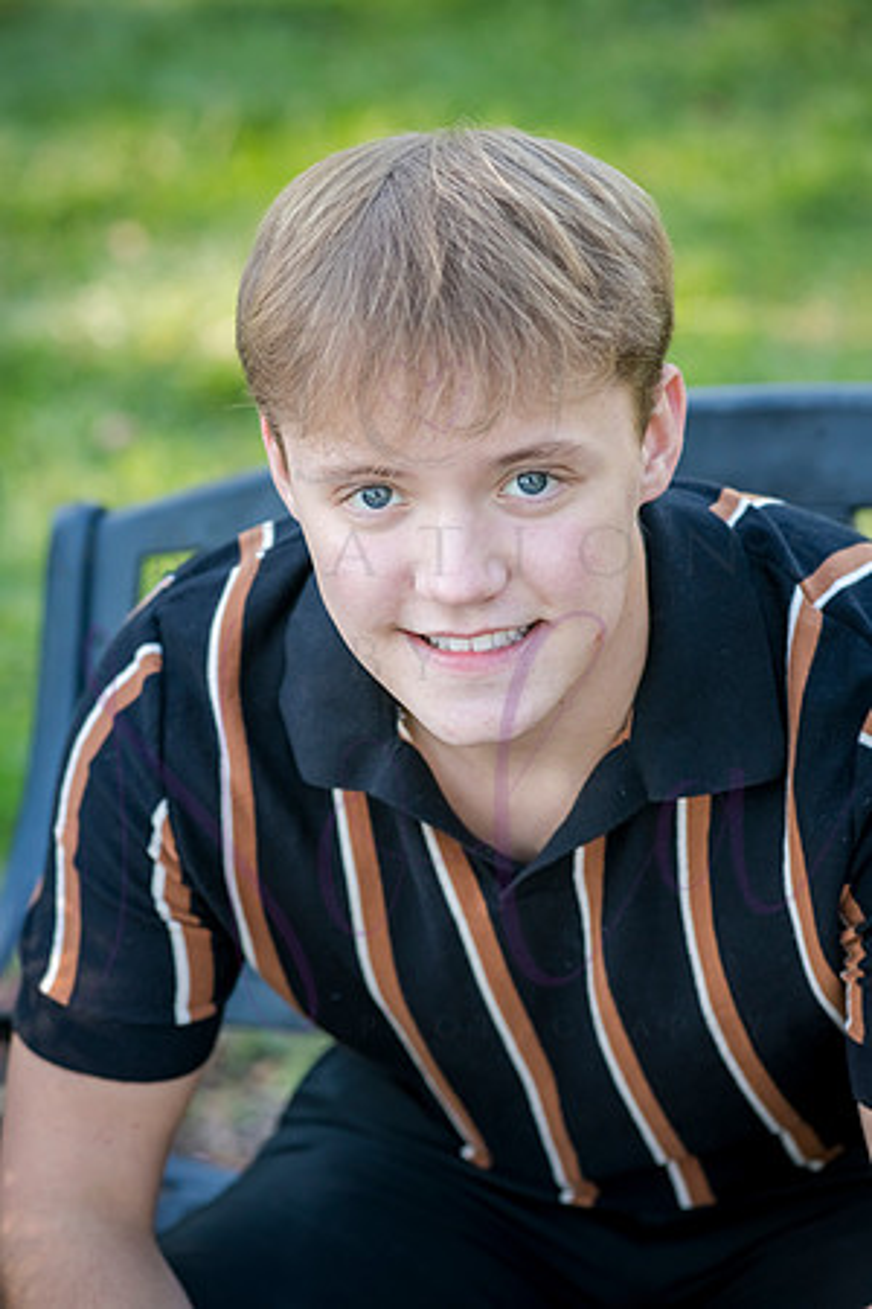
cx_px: 436
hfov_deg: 13.7
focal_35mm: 100
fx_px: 3633
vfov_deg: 20.4
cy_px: 654
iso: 800
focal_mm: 100
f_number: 5
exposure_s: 1/320
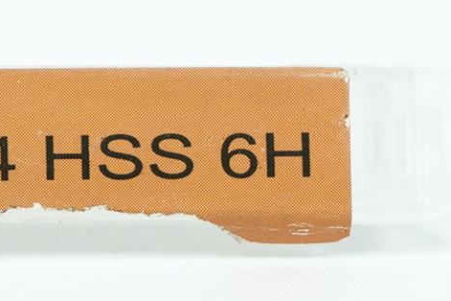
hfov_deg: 4.7
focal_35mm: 439
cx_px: -220
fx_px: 5499
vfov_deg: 3.1
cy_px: 128
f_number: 8
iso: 640
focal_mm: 70
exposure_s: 1/3
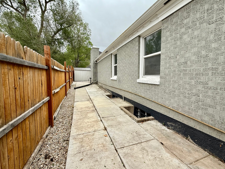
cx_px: 113
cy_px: 83
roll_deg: +0.2
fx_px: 98
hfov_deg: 98.2
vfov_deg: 81.8
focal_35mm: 15
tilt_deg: -3.1
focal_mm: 2.22
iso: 50
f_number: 2.2
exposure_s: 1/701
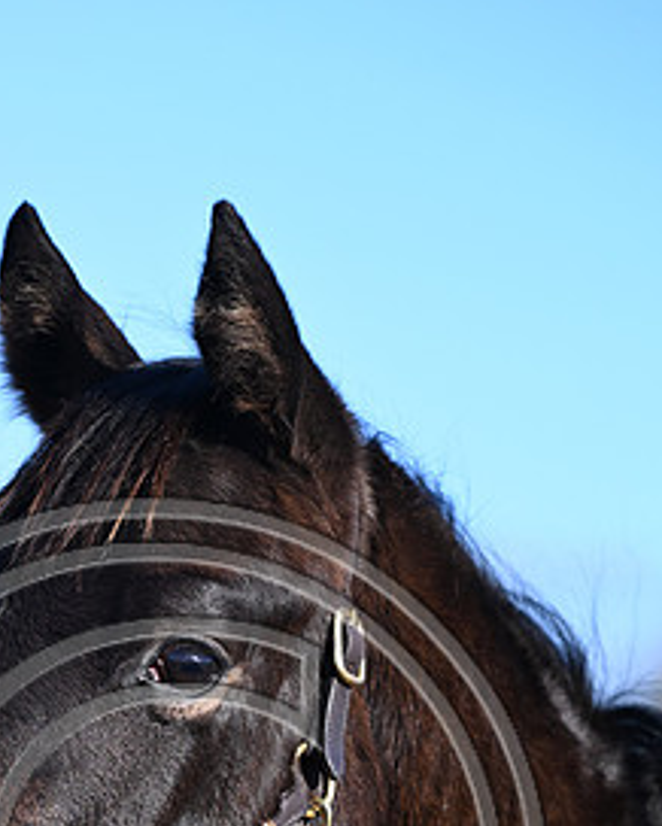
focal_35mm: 240
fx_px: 5871
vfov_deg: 8.0
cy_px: 841
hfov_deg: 6.4
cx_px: 111
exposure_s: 1/1000
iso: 220
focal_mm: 120
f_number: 4.5
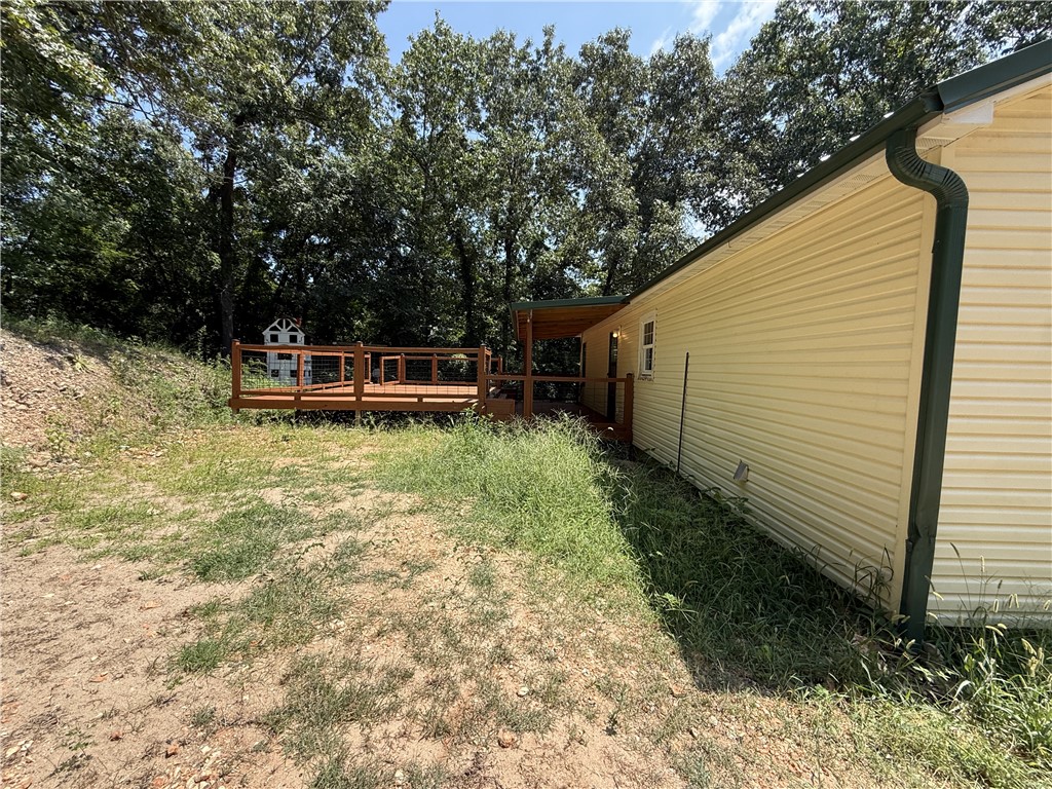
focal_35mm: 14
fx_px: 425
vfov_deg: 85.7
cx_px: 526
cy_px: 394
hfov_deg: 102.1
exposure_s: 1/664
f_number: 2.2
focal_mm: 2.22
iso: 50
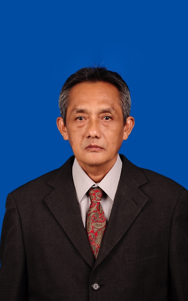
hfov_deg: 13.8
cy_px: 150
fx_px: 778
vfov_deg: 21.9
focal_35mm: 95
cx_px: 97
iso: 200
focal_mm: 62
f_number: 14
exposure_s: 1/125
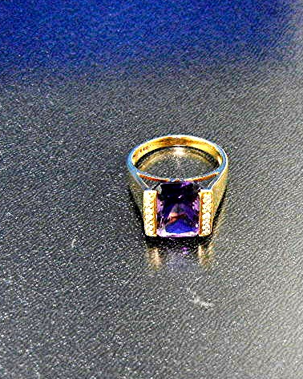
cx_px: 180
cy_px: 188
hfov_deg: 19.6
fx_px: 875
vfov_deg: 24.5
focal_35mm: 78
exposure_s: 1/30
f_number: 8
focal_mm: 10.6
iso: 800
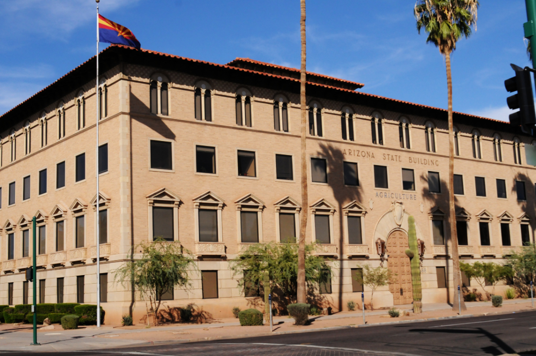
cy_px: 178
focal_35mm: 52
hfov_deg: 37.9
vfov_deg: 25.7
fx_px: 781
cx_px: 268
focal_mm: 35
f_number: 10
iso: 800
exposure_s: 1/3200
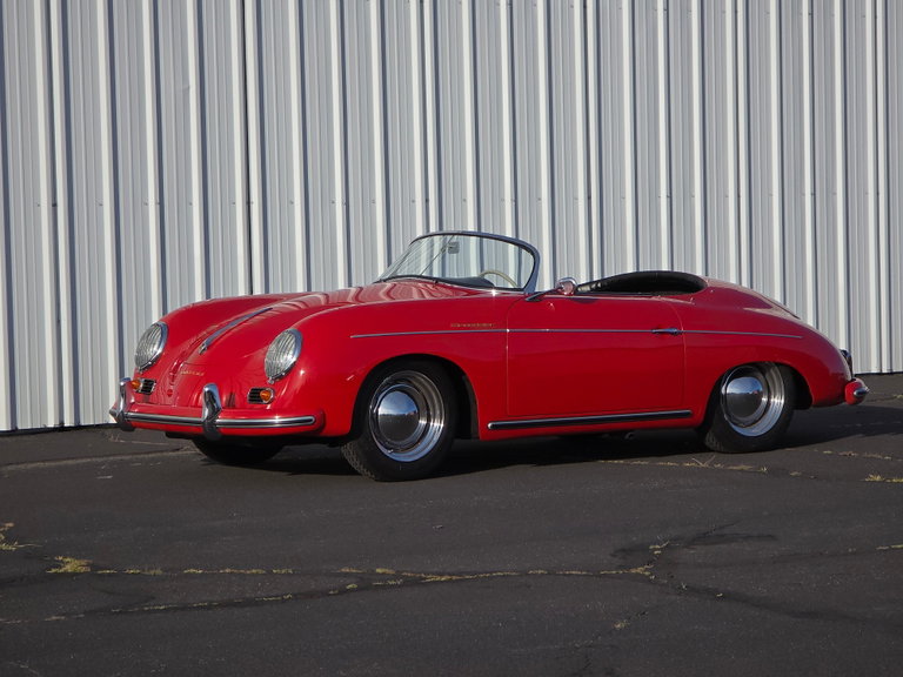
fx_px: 3000
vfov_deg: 12.9
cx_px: 452
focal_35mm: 115
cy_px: 338
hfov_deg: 17.1
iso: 64
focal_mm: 18.6
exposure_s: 1/1962
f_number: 3.4
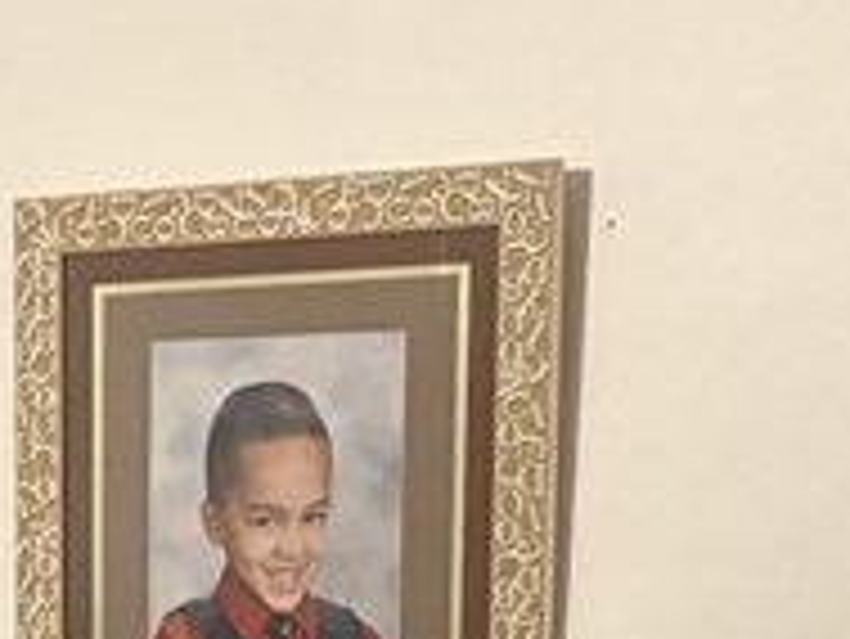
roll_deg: +2.1
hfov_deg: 13.5
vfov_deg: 9.8
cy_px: 1246
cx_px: -270
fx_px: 3464
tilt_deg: -8.8
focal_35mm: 141
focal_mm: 5.96
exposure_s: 1/30
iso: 500
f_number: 1.6
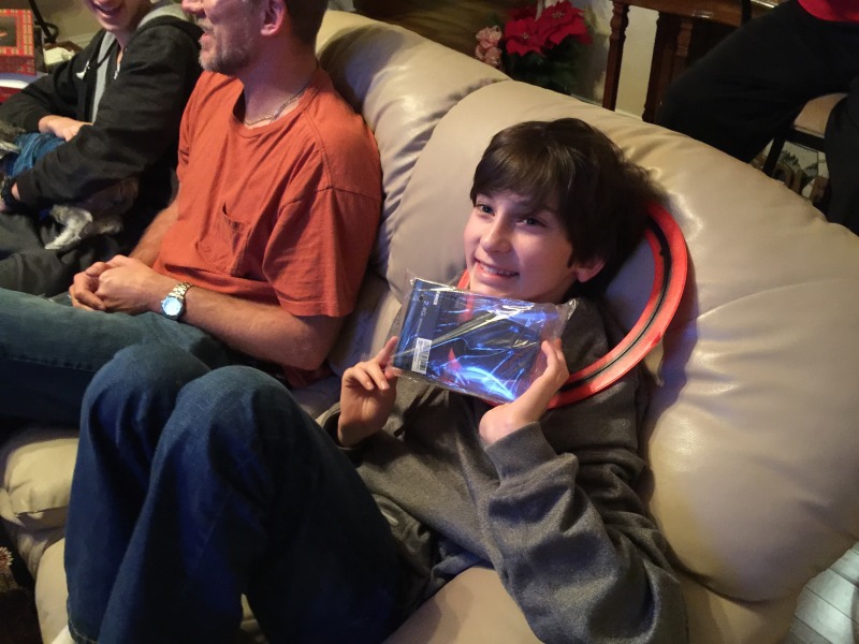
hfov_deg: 61.7
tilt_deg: -37.7
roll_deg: +1.8
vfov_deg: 48.2
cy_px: 322
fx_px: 720
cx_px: 430
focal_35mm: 29
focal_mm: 4.15
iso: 125
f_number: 2.2
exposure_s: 1/4
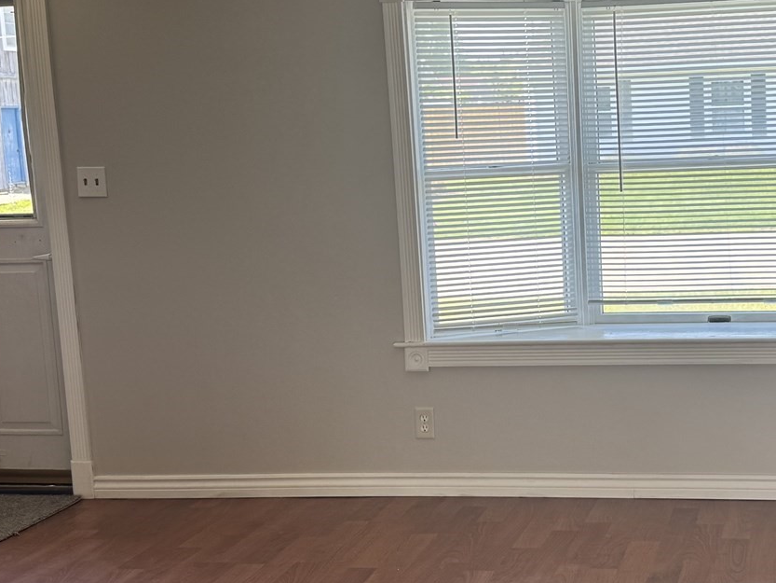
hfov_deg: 31.9
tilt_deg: -8.1
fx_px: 1323
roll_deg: +1.5
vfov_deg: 24.8
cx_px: 612
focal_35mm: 59
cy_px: 278
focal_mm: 6.76
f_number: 1.78
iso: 64
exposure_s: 1/120
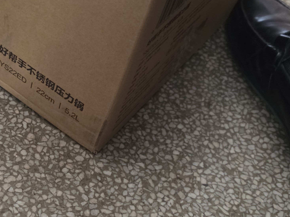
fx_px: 528
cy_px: 121
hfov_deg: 30.0
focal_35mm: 63
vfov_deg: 23.3
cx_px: 60
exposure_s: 1/50
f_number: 1.4
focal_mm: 6.5
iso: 800
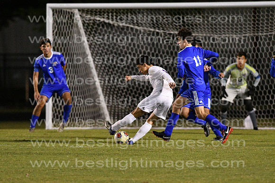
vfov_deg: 3.1
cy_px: 92
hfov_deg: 4.6
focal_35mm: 450
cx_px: 138
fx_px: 3438
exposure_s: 1/640
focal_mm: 300
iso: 10000
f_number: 3.5
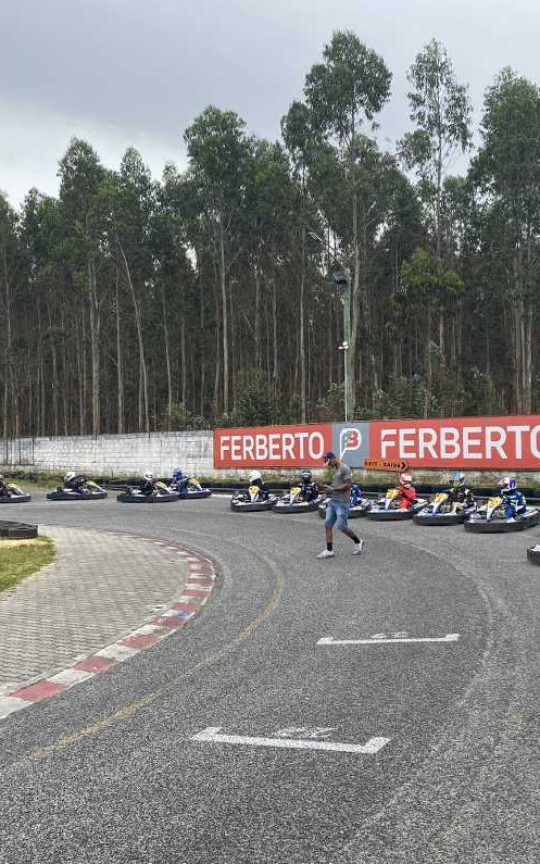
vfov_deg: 52.7
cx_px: 315
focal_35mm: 37
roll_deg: +0.0
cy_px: 433
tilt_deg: -0.7
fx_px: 871
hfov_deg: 34.4
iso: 32
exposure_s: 1/1082
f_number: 1.8
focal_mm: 4.25
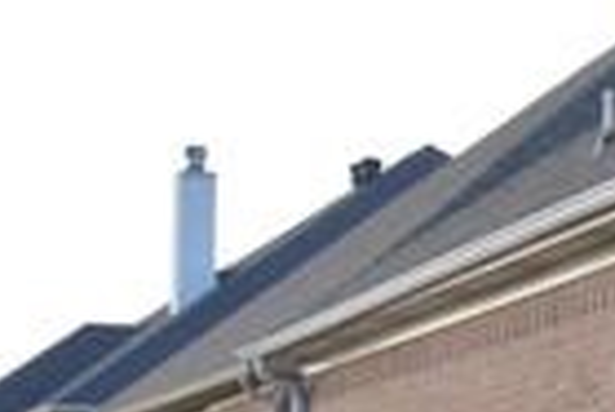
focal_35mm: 224
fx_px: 3831
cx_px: 1655
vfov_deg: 6.1
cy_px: 474
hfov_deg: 8.2
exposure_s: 1/200
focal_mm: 14.5
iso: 100
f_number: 4
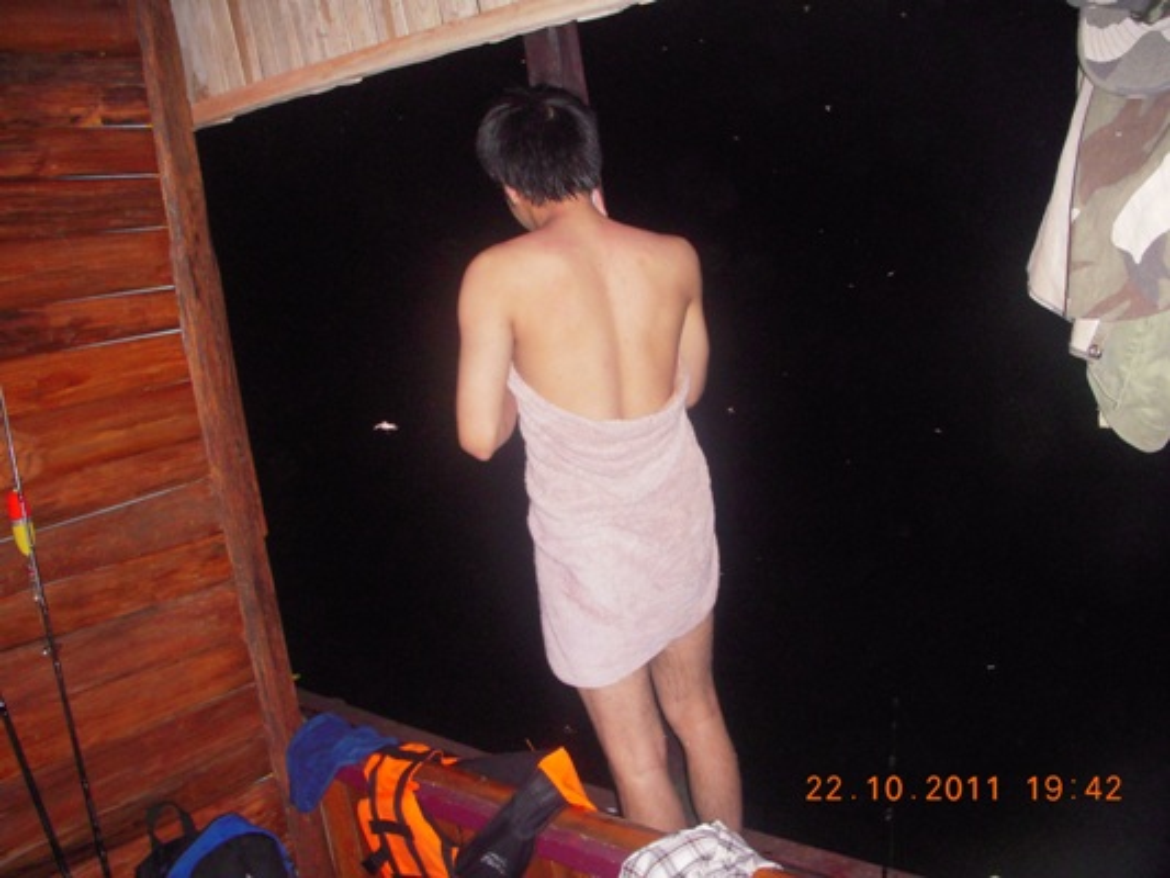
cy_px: 439
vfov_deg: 37.7
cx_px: 585
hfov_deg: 49.0
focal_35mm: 38
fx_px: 1285
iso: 500
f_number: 3.3
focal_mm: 6.3
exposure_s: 1/160
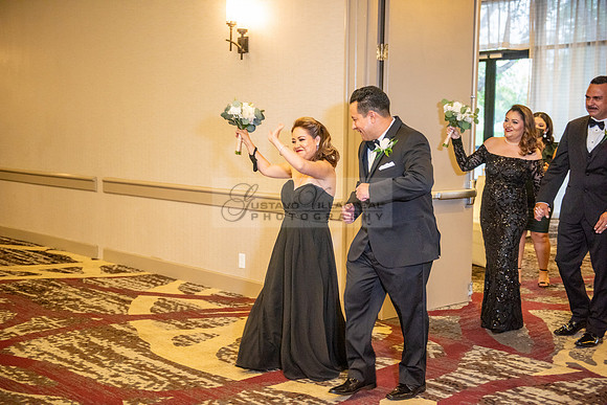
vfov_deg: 27.0
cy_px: 202
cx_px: 304
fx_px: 843
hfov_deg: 39.6
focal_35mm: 50
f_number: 2.8
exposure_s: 1/125
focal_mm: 50
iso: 1600
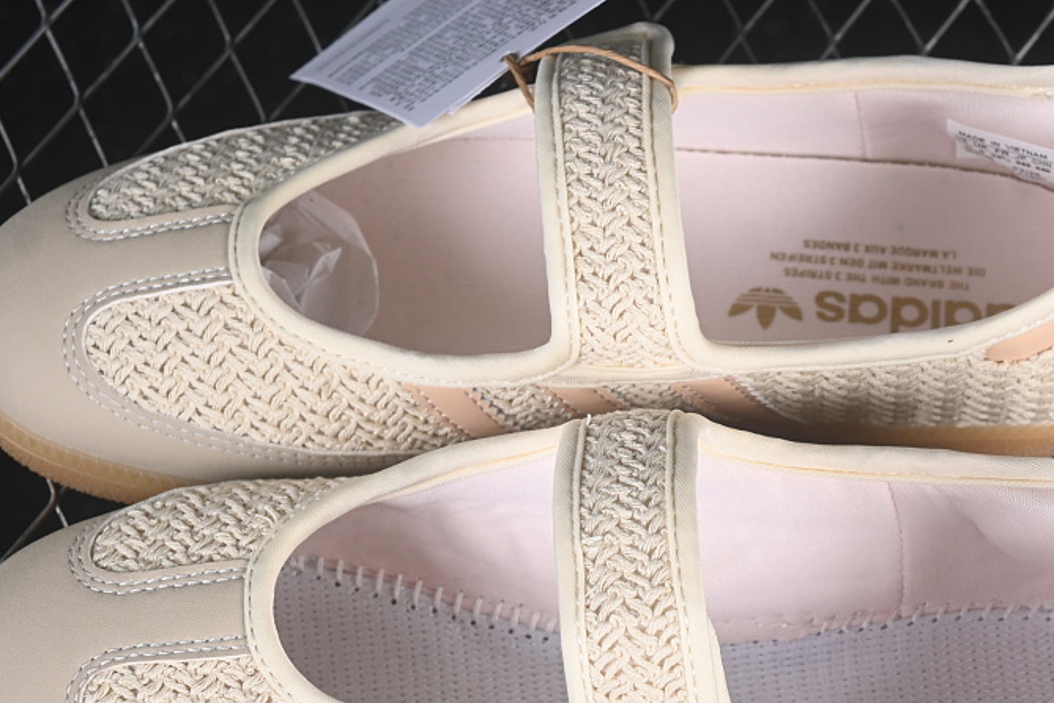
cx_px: 597
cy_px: 520
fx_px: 3542
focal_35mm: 121
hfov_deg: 16.9
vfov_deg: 11.3
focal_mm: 50
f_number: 7.1
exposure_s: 1/80
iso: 160
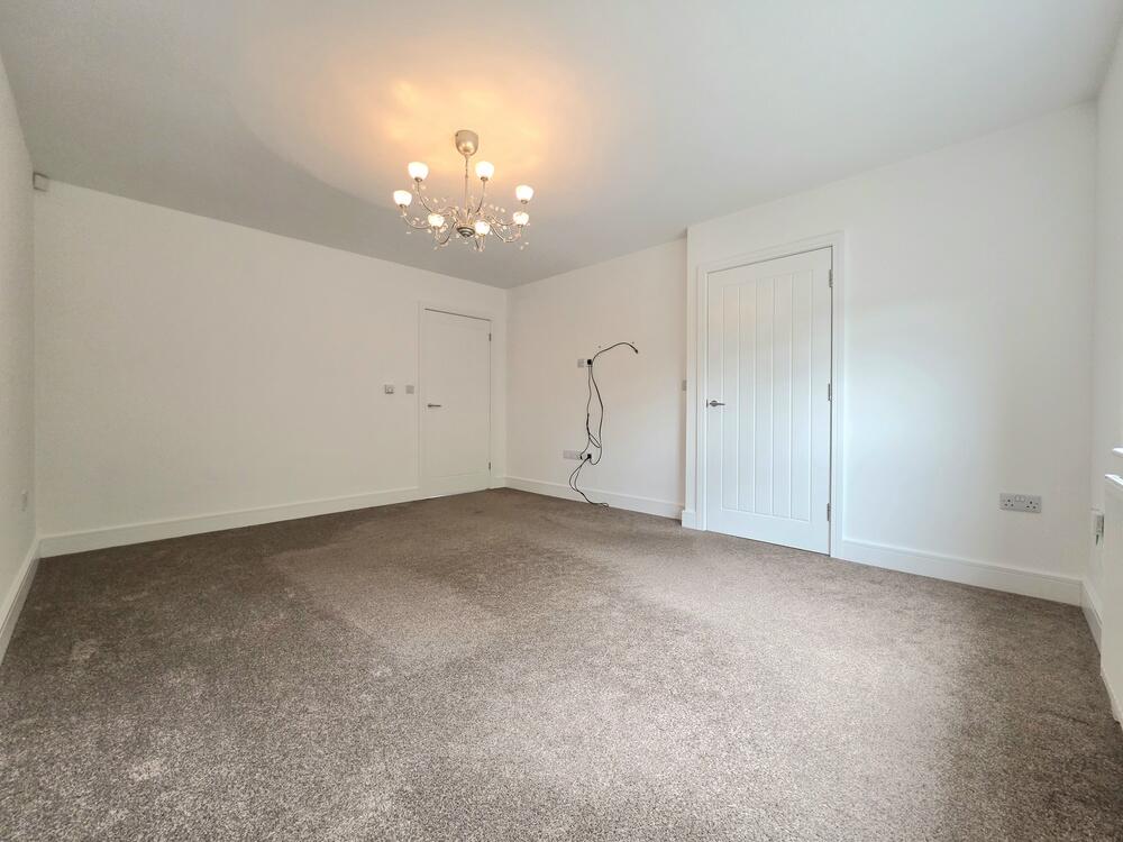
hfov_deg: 106.2
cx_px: 562
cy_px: 421
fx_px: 422
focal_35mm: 13
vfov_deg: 89.9
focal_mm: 2.2
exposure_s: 1/101
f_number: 1.9
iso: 200
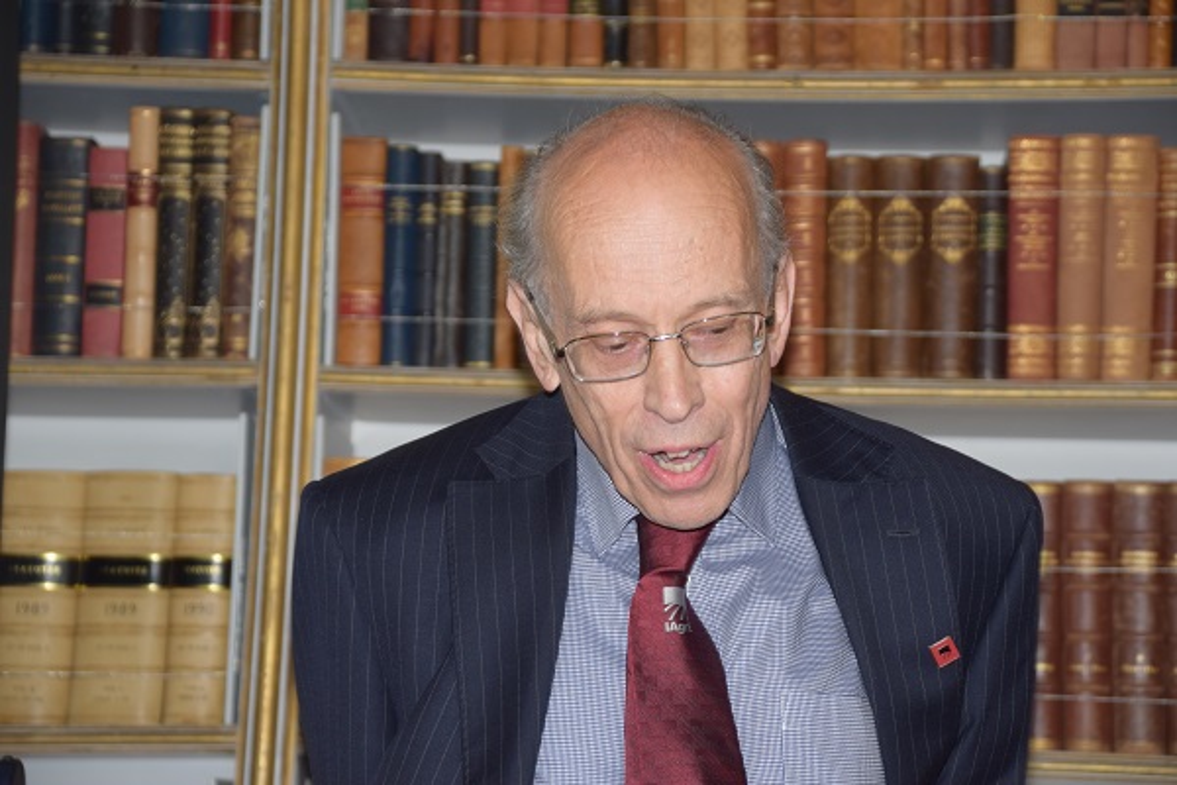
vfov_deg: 13.0
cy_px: 392
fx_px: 3433
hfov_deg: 19.5
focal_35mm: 105
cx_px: 588
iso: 360
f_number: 5
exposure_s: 1/60
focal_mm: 70
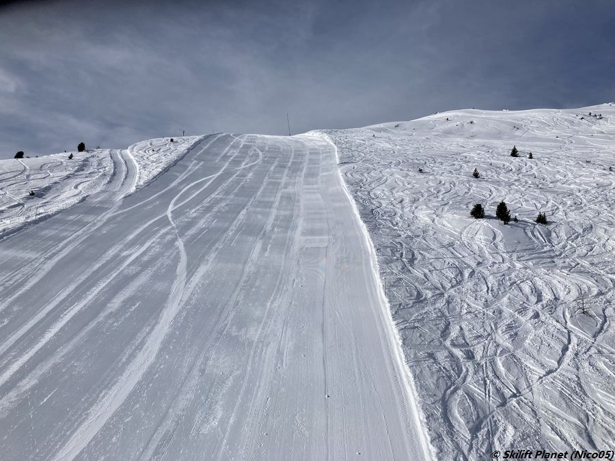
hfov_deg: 63.4
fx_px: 497
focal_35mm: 28
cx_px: 308
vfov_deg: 49.7
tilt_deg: +11.2
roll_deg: -3.2
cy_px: 230
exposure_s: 1/9615
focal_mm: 3.99
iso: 25
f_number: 1.8
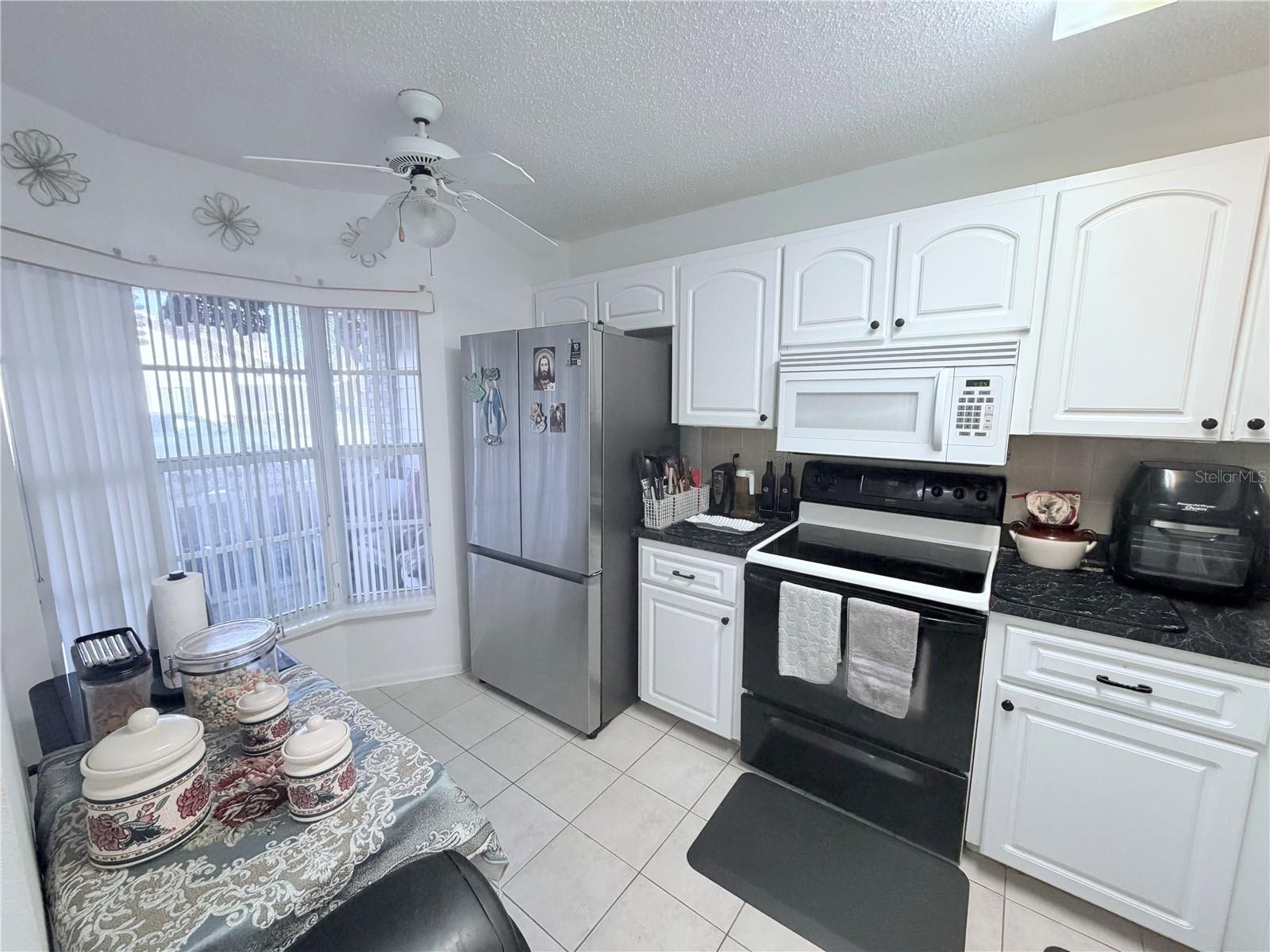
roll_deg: +0.5
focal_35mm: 14
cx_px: 635
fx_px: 514
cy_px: 476
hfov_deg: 102.1
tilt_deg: -9.7
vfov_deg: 85.7
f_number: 2.2
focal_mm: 2.22
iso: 320
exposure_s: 1/120
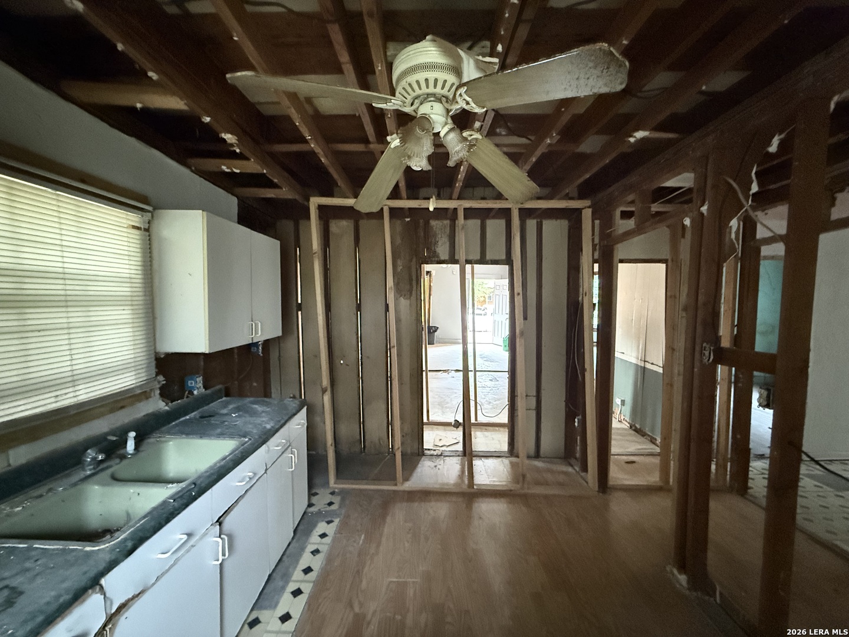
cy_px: 318
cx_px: 424
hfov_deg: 102.1
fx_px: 343
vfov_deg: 85.7
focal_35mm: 14
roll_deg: -0.6
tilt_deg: -3.6
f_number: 2.2
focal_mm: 2.22
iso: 2000
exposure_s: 1/30
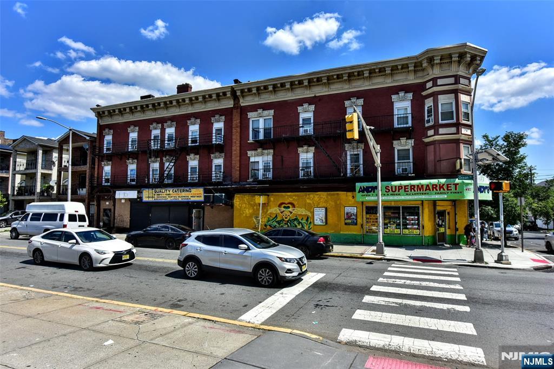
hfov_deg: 78.6
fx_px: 339
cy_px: 184
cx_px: 277
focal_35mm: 22
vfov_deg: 57.2
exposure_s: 1/4000
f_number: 9
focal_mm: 22
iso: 1250
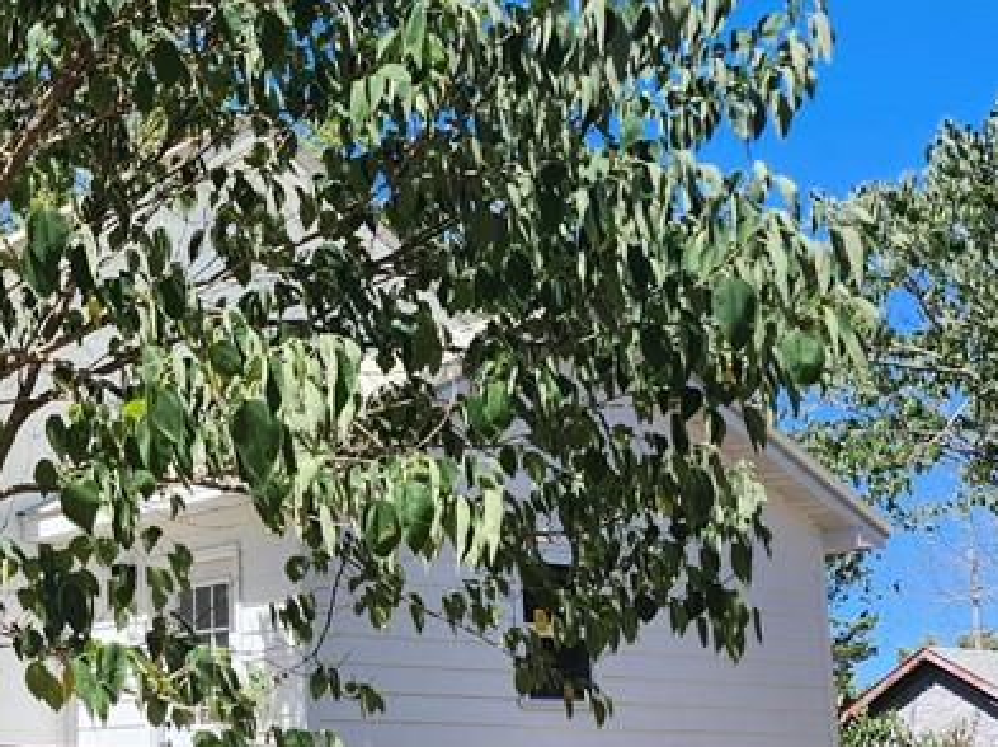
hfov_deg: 30.3
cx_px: 36
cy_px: 485
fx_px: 1728
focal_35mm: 60
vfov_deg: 24.3
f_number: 1.8
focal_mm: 5.54
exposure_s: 1/950
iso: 25
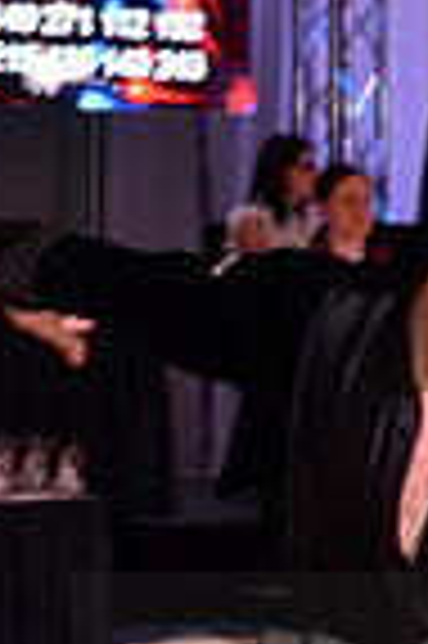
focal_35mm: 268
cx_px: 692
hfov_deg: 5.1
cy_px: 725
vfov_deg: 7.6
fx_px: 4791
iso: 2500
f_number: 6.3
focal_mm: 66
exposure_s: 1/250
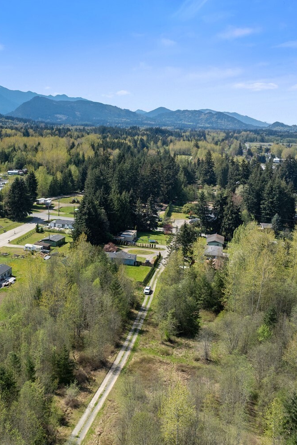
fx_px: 495
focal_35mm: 40
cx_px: 38
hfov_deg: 32.0
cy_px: 210
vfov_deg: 48.4
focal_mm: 12.29
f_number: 2.8
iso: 160
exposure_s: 1/240
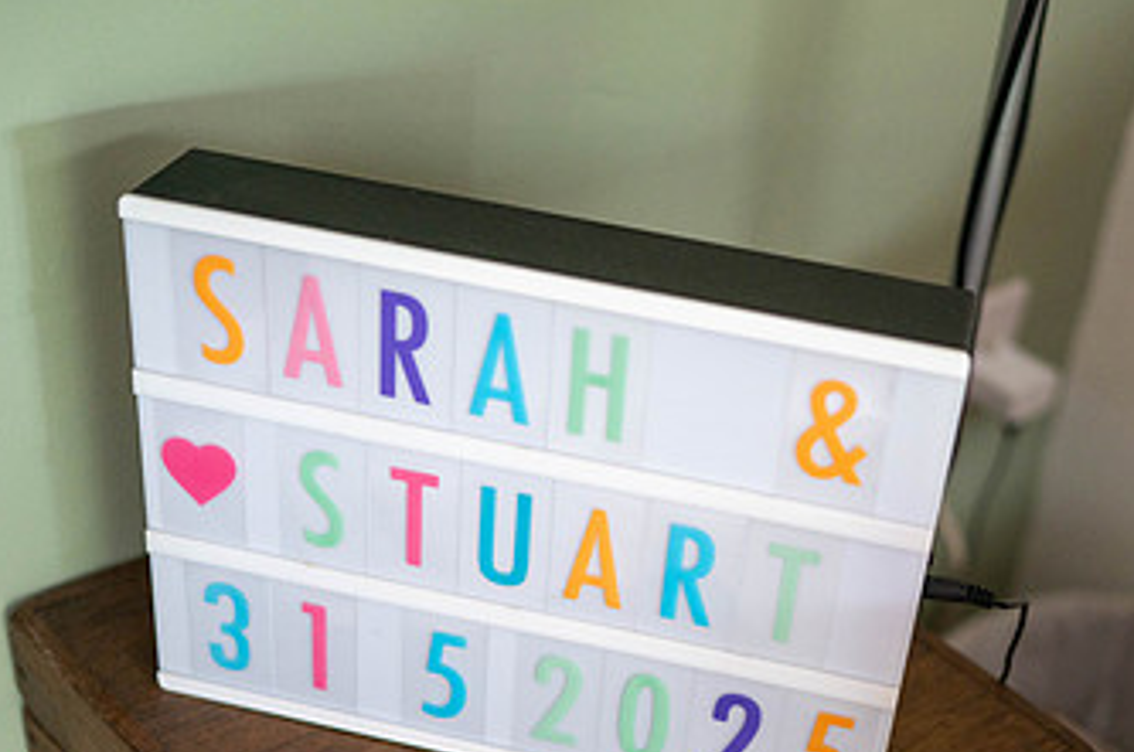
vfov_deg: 21.9
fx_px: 1919
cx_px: 667
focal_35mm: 61
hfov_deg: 32.8
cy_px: 589
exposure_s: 1/200
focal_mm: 35
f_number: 1.8
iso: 800
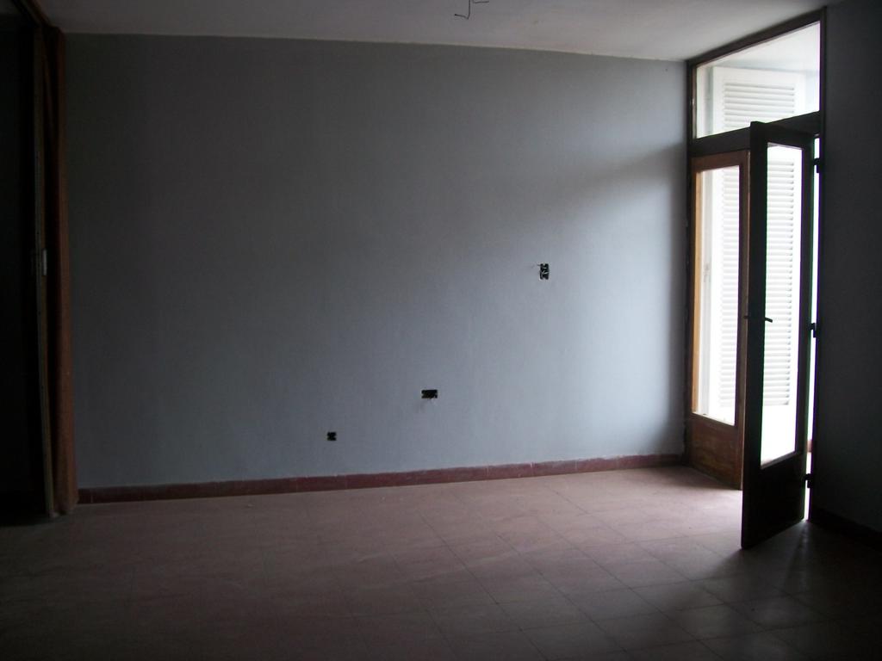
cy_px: 330
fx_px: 917
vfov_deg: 39.7
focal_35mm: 36
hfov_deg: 51.4
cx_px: 441
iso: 80
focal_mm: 6
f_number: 2.7
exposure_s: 1/40
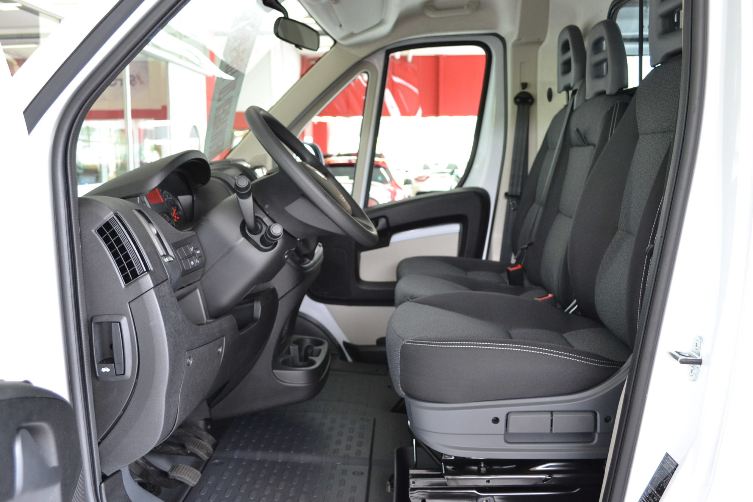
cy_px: 252
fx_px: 711
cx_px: 376
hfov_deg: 55.8
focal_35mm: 34
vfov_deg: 38.9
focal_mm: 22
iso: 800
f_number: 4.5
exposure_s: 1/30
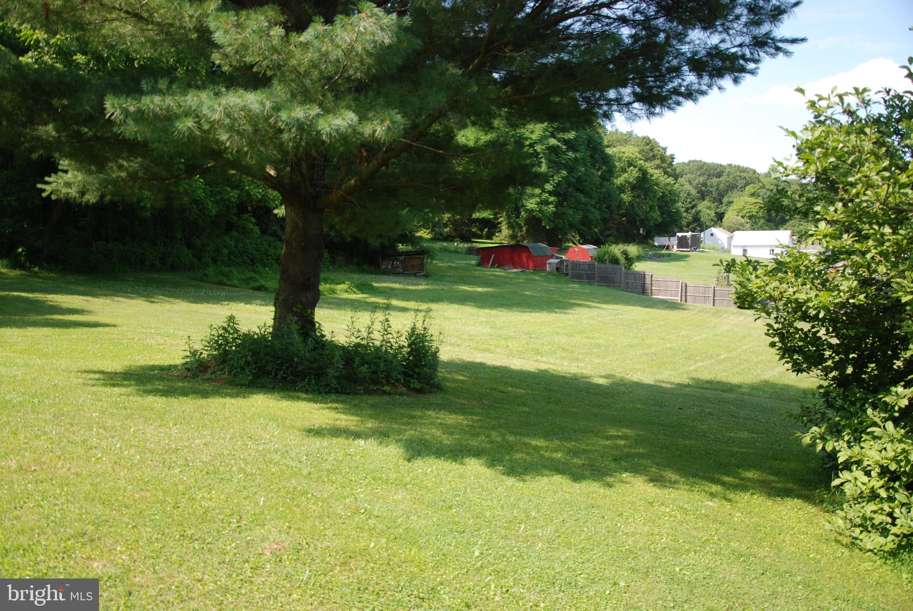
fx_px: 838
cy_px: 306
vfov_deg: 40.1
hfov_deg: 57.2
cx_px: 456
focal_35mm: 33
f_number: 3.8
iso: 200
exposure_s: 1/500
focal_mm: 22
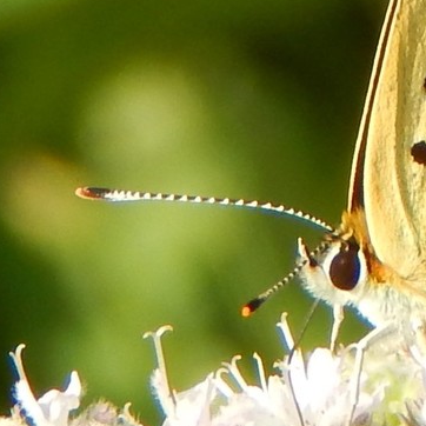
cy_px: 124
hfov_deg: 3.4
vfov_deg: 3.4
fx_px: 7254
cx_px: 438
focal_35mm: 521
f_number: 5.6
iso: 125
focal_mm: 44.9
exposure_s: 1/200
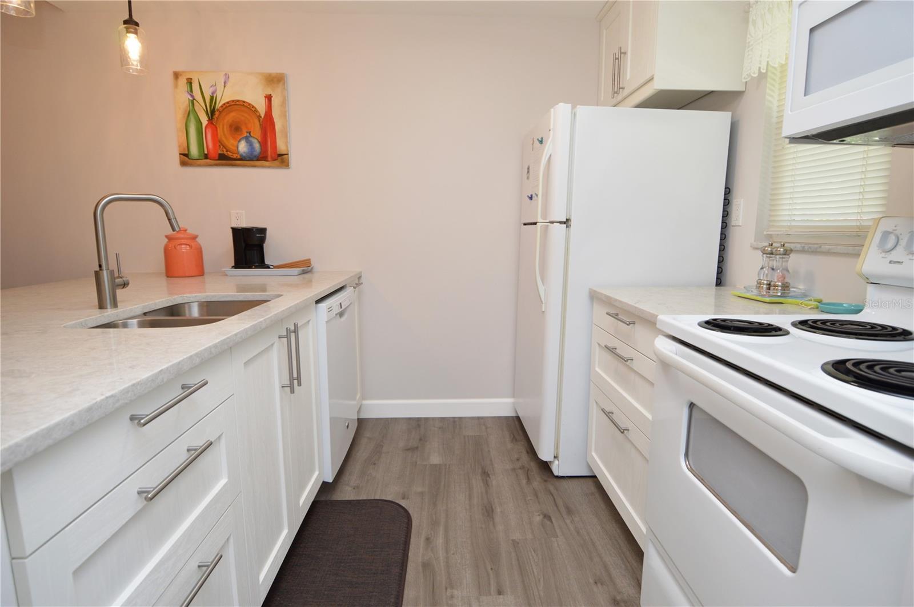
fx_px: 456
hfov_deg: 90.1
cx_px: 457
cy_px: 304
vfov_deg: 67.3
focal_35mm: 18
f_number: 4.5
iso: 400
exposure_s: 1/80
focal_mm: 12
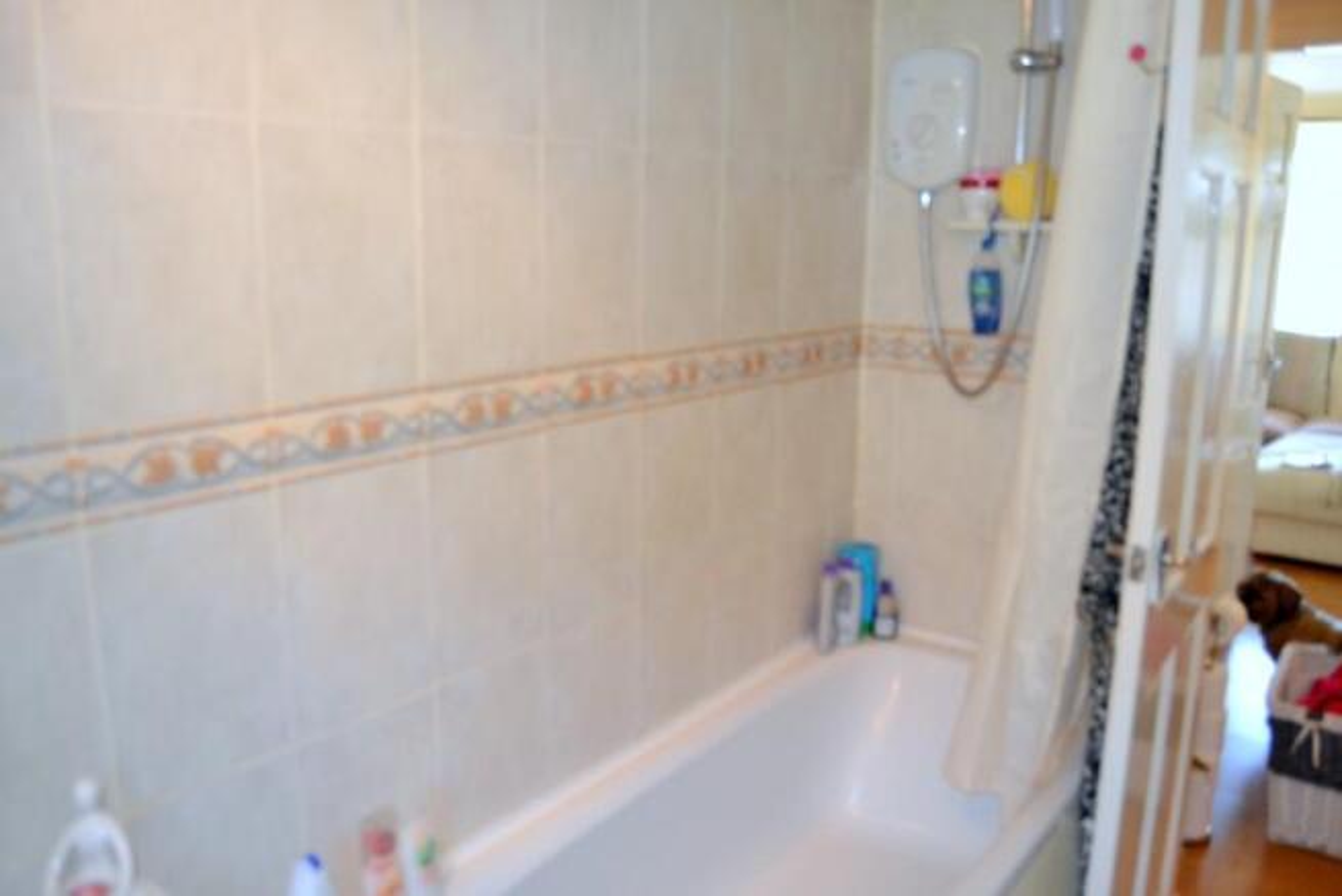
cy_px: 448
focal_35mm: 27
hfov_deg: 67.4
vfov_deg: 48.0
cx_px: 671
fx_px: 1007
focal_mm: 18
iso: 800
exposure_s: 1/60
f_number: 3.5
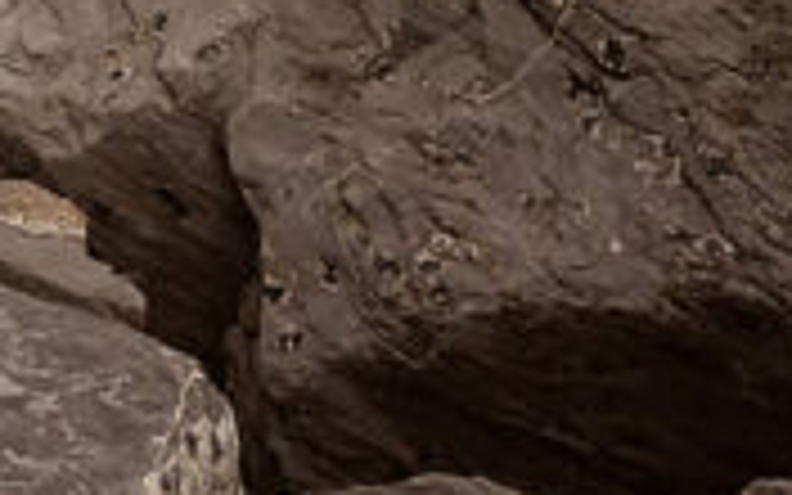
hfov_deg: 13.3
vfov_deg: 8.0
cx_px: -626
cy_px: -938
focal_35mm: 142
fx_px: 3065
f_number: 3.5
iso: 320
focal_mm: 24
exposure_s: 1/1250
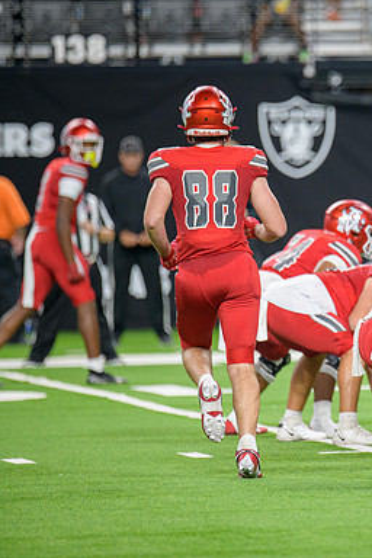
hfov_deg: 3.0
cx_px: 398
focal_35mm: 453
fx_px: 7021
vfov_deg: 4.6
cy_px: 278
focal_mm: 300
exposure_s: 1/400
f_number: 2.8
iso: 1000
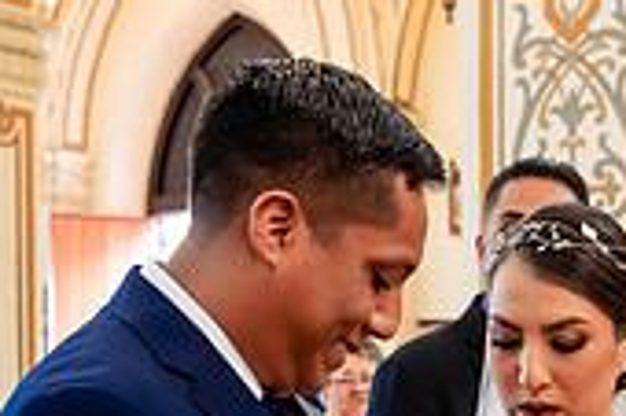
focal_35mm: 82
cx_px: 560
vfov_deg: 16.4
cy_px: 388
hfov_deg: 24.1
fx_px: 1424
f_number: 2.8
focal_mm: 24
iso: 1250
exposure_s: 1/100
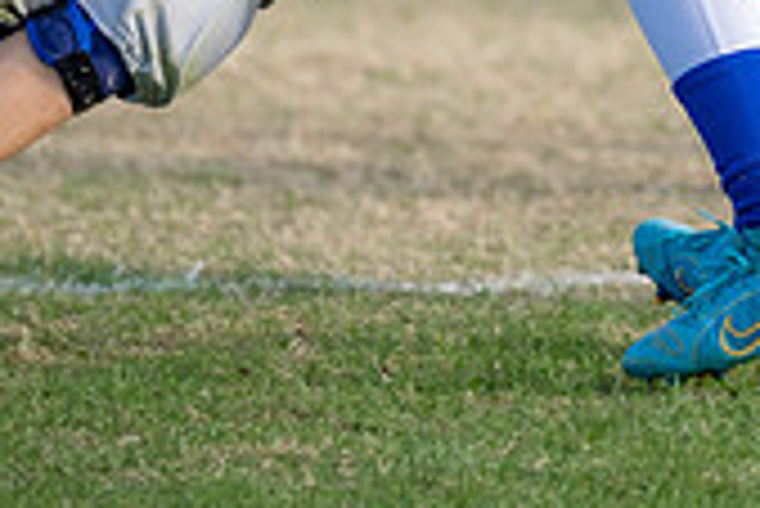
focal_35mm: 1071
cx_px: 486
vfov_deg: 1.3
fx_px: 22629
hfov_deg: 1.9
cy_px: -399
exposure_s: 1/1250
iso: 160
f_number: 2.8
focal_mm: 200
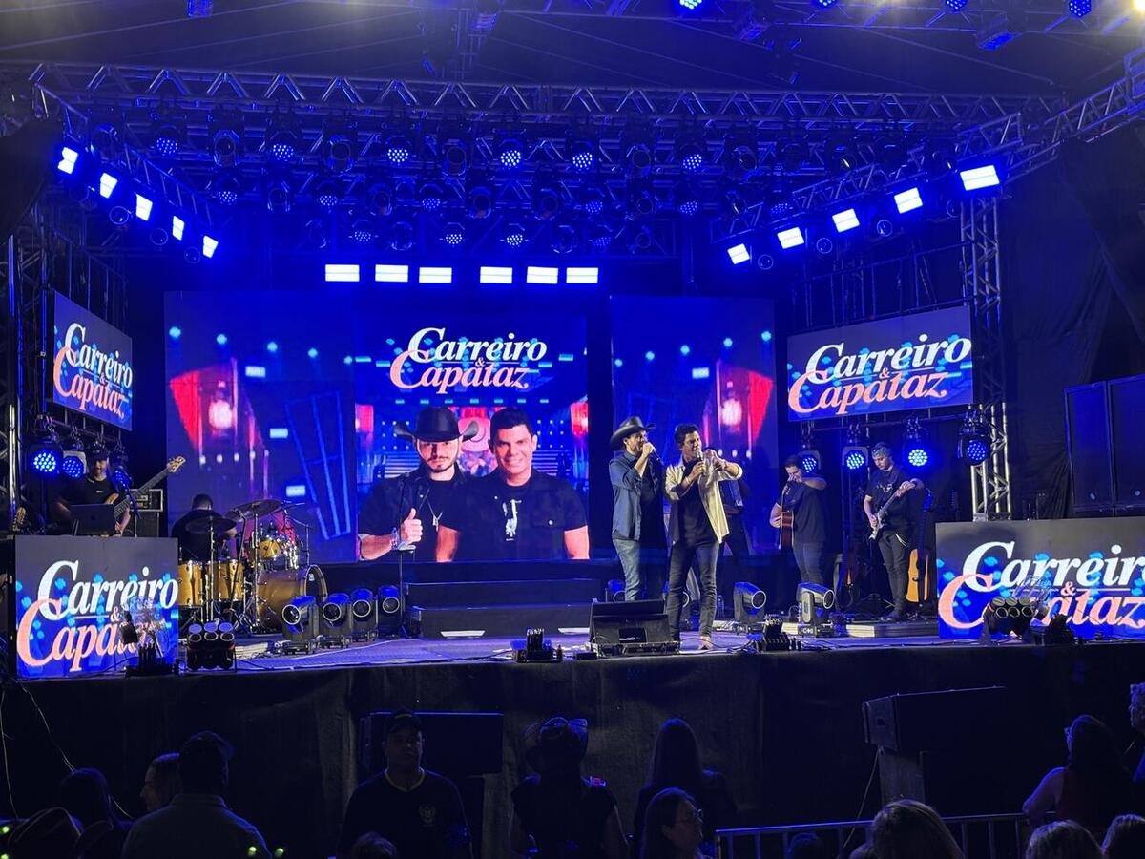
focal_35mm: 52
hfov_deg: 36.8
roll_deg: +1.8
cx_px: 572
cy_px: 430
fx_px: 1720
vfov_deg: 28.0
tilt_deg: +5.6
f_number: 1.6
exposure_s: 1/60
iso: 80
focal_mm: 5.96
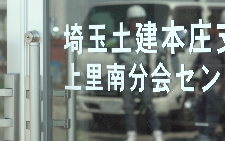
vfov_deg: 9.2
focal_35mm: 141
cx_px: 162
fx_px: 865
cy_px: 0
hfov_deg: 14.8
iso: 100
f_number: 6.3
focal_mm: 70
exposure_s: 1/400
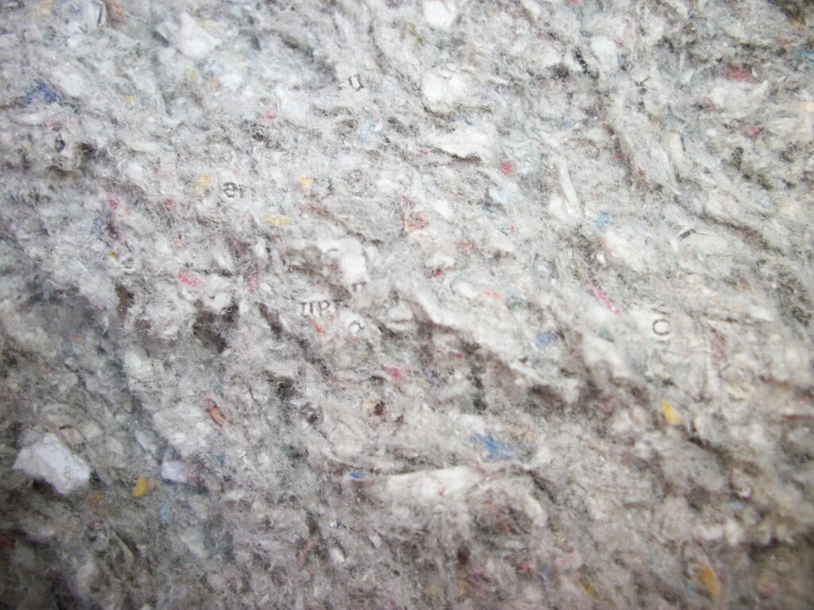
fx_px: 823
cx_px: 407
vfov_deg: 40.7
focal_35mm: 35
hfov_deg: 52.6
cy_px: 305
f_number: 3.1
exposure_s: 1/60
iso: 80
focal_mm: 6.3
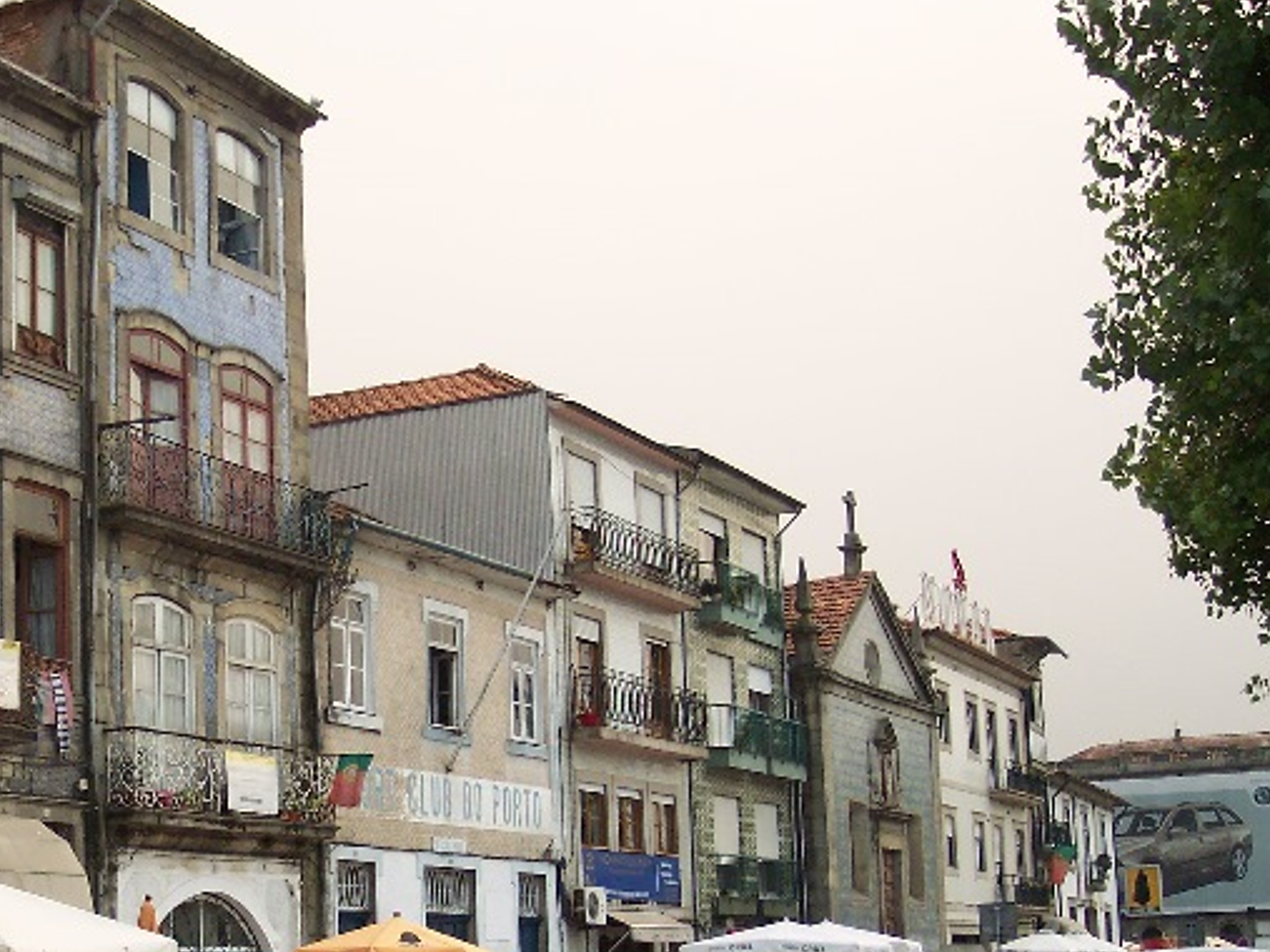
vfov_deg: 24.2
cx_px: 396
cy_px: 679
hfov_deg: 31.9
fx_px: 2201
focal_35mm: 60
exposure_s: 1/700
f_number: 2.8
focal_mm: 8
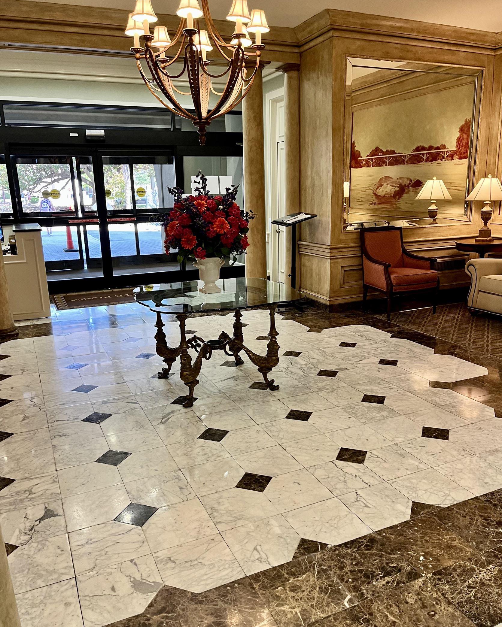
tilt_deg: -14.0
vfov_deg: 62.2
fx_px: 520
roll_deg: +1.8
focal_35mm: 28
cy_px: 324
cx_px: 255
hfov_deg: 51.5
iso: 125
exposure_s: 1/60
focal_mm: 5.1
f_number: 1.6
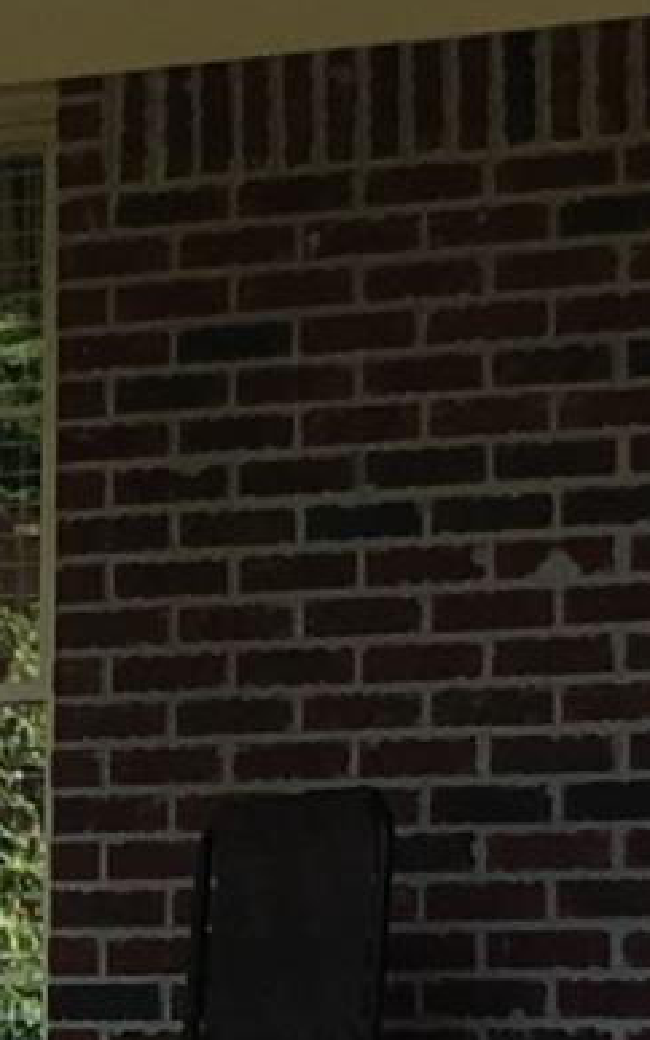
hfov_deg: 5.4
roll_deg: -1.4
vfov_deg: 8.8
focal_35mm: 238
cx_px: -701
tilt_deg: +5.9
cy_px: 672
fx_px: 6743
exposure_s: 1/159
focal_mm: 4.15
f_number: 2.2
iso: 25
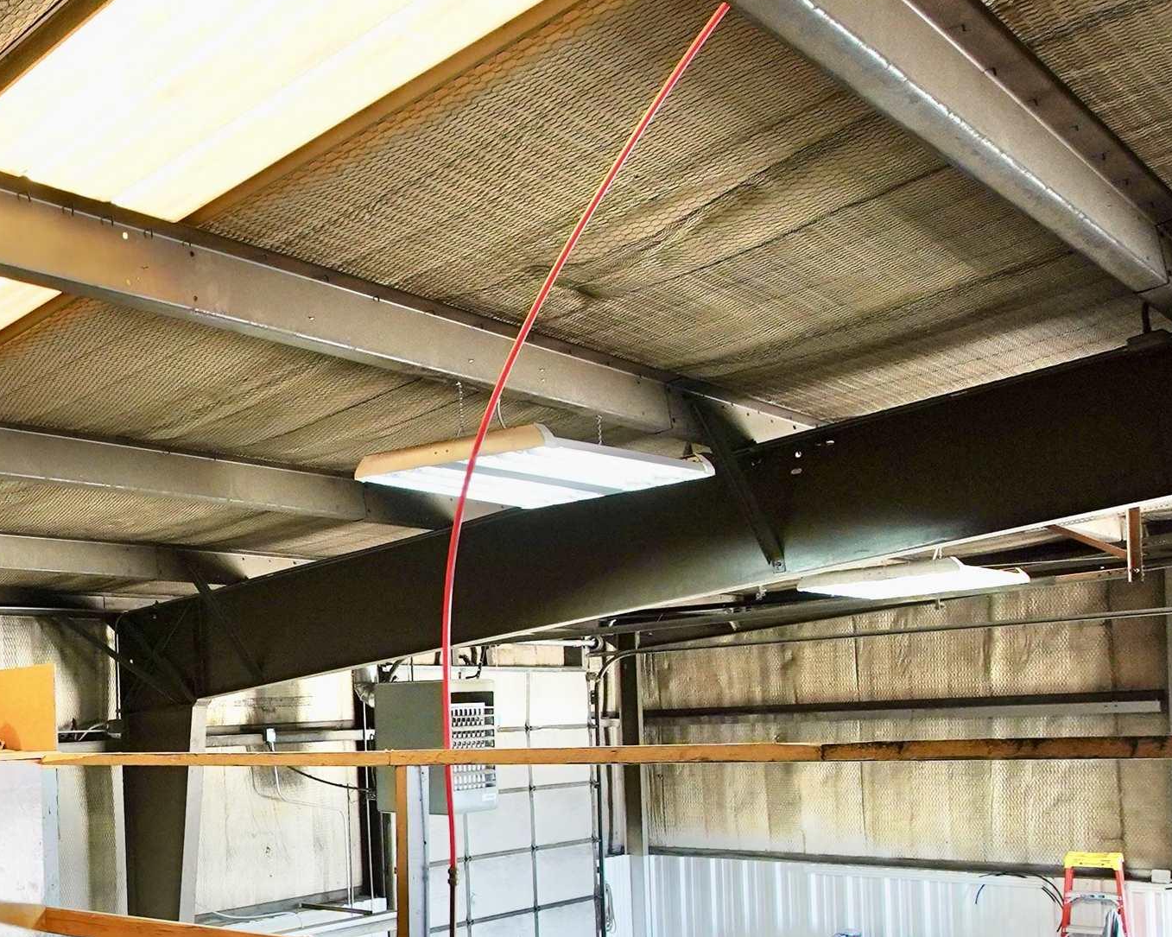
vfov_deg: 41.7
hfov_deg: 42.9
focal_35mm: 34
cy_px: 732
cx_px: -78
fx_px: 1179
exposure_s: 1/160
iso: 1250
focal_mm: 11
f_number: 4
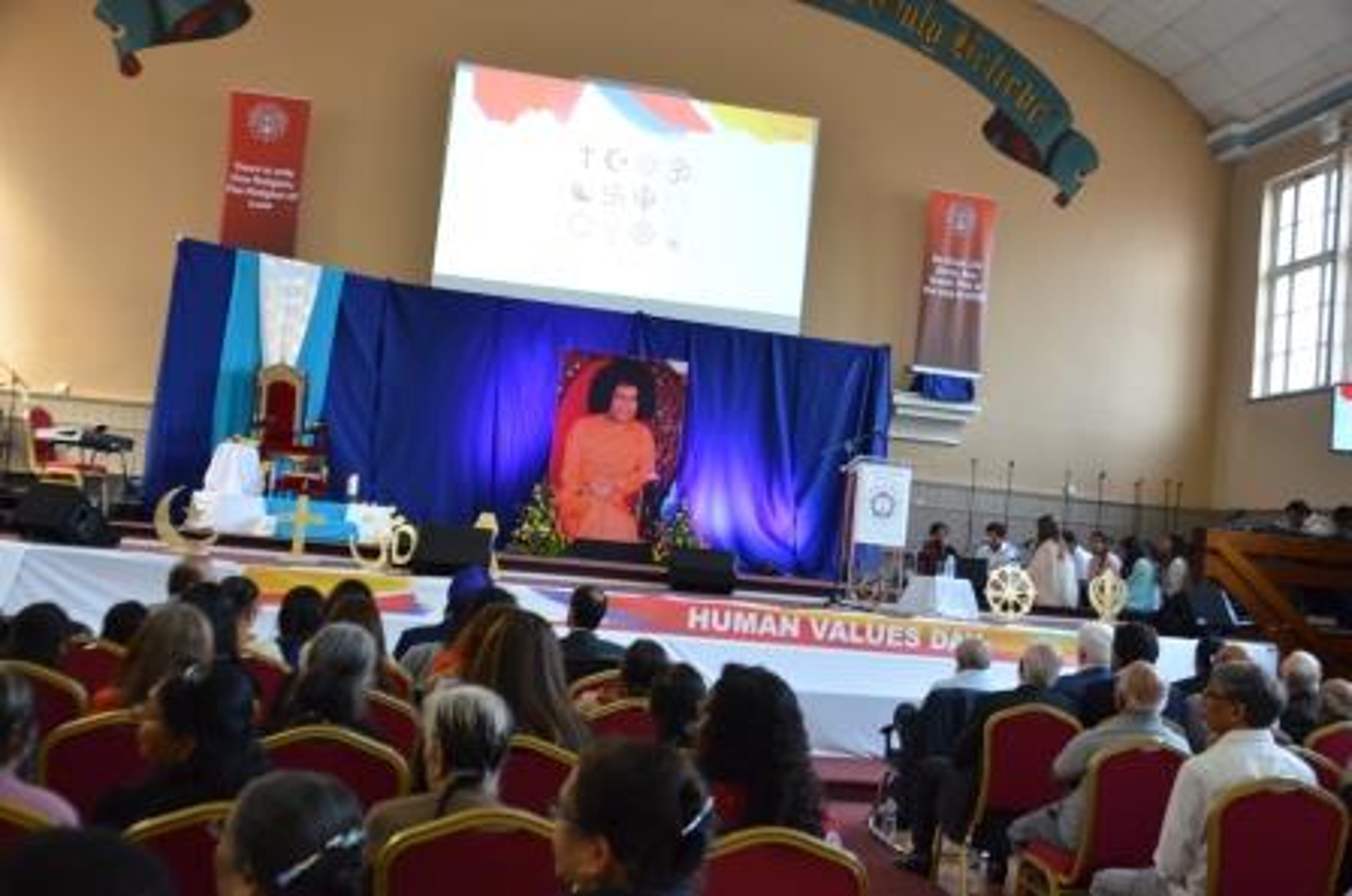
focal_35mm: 36
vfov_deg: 36.7
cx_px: 676
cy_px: 448
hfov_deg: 53.2
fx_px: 1350
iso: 1600
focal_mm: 24
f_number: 5
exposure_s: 1/100
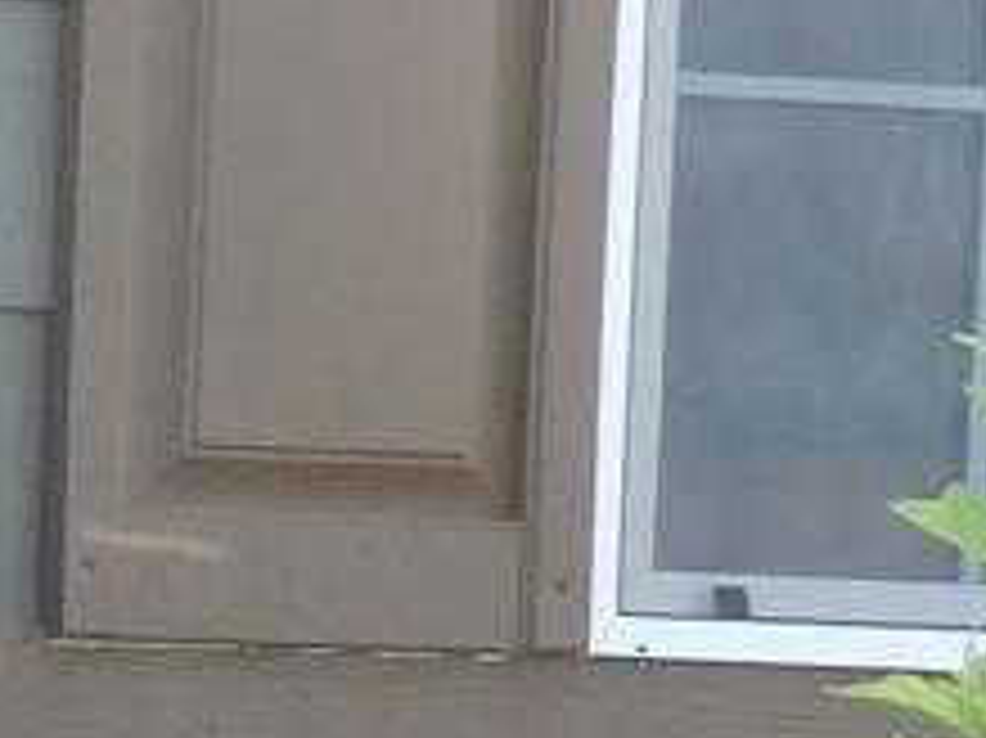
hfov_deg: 6.8
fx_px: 7487
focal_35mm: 263
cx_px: -1958
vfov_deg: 5.3
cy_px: 2151
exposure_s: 1/125
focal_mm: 6.4
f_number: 5
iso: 125
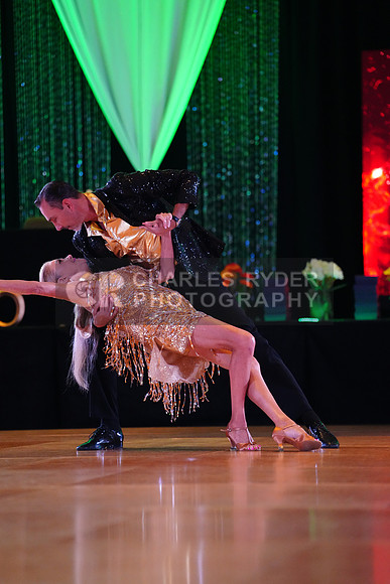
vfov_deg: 14.5
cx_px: 195
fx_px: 2290
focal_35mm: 141
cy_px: 292
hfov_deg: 9.7
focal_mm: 141
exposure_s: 1/400
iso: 6400
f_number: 2.8
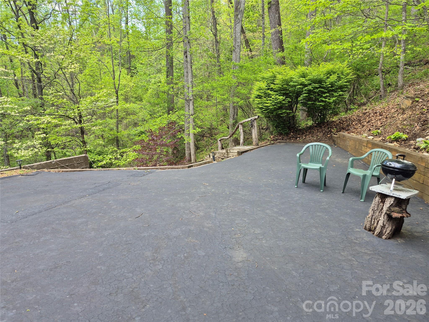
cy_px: 161
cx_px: 214
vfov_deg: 58.9
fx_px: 285
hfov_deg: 73.9
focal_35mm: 23
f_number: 1.8
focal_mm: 5.4
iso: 32
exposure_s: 1/180
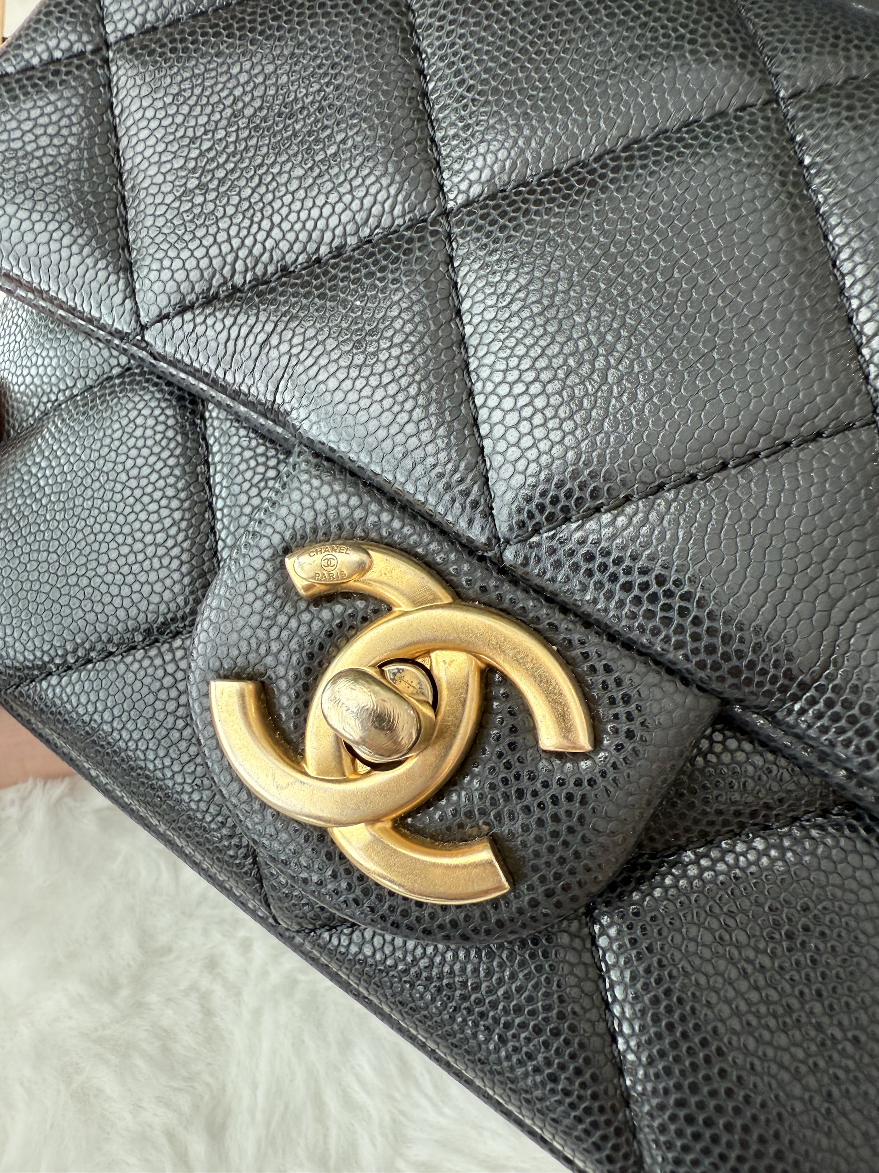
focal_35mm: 24
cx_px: 440
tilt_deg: -52.9
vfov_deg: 71.6
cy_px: 586
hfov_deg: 56.8
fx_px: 813
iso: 100
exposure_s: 1/100
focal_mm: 2.22
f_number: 2.2
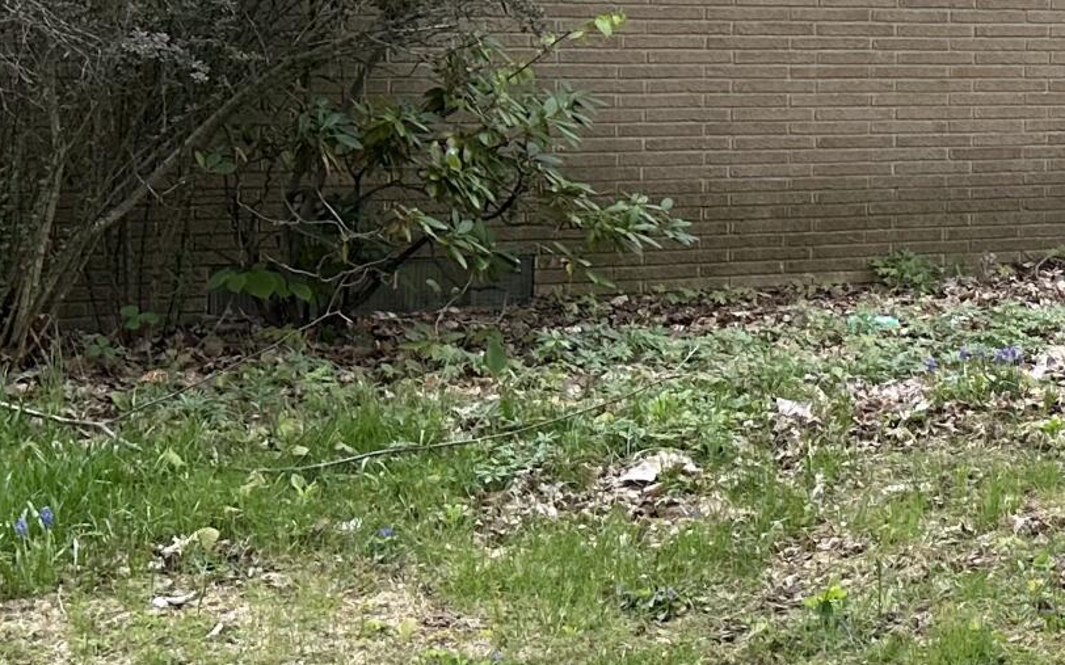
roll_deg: -0.8
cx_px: 1554
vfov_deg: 13.7
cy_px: 28
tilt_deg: -0.5
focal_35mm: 94
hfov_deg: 19.5
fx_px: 2728
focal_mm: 6.86
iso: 80
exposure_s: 1/785
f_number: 1.78
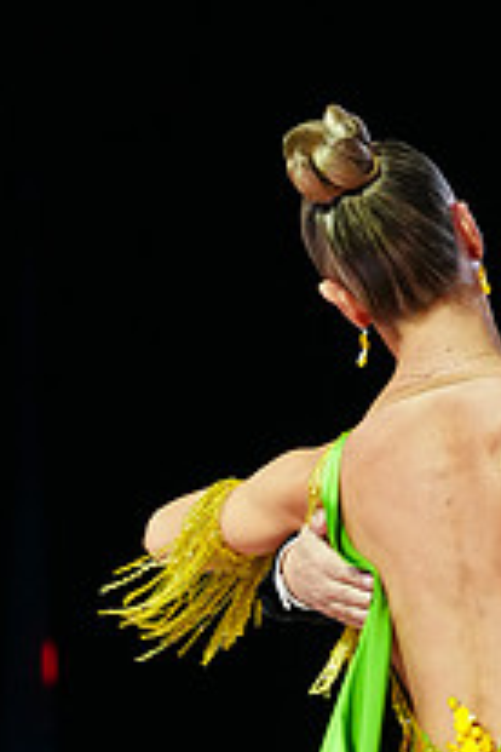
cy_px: 1021
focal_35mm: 355
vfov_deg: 5.8
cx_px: 630
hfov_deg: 3.9
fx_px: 7410
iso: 2500
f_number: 4
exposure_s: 1/320
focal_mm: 127
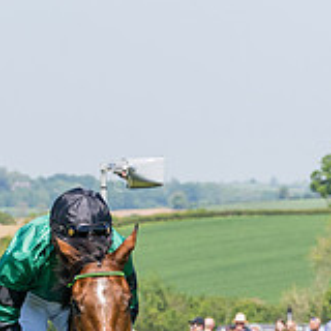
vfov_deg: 4.6
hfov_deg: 4.6
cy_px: 422
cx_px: 11
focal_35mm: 378
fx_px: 4089
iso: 200
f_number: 5
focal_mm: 70
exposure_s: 1/1250
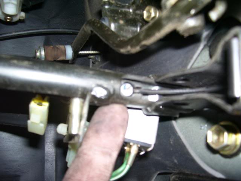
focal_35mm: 34
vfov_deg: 41.8
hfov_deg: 54.0
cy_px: 90
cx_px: 120
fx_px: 237
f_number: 2.7
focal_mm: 5.6
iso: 80
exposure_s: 1/60
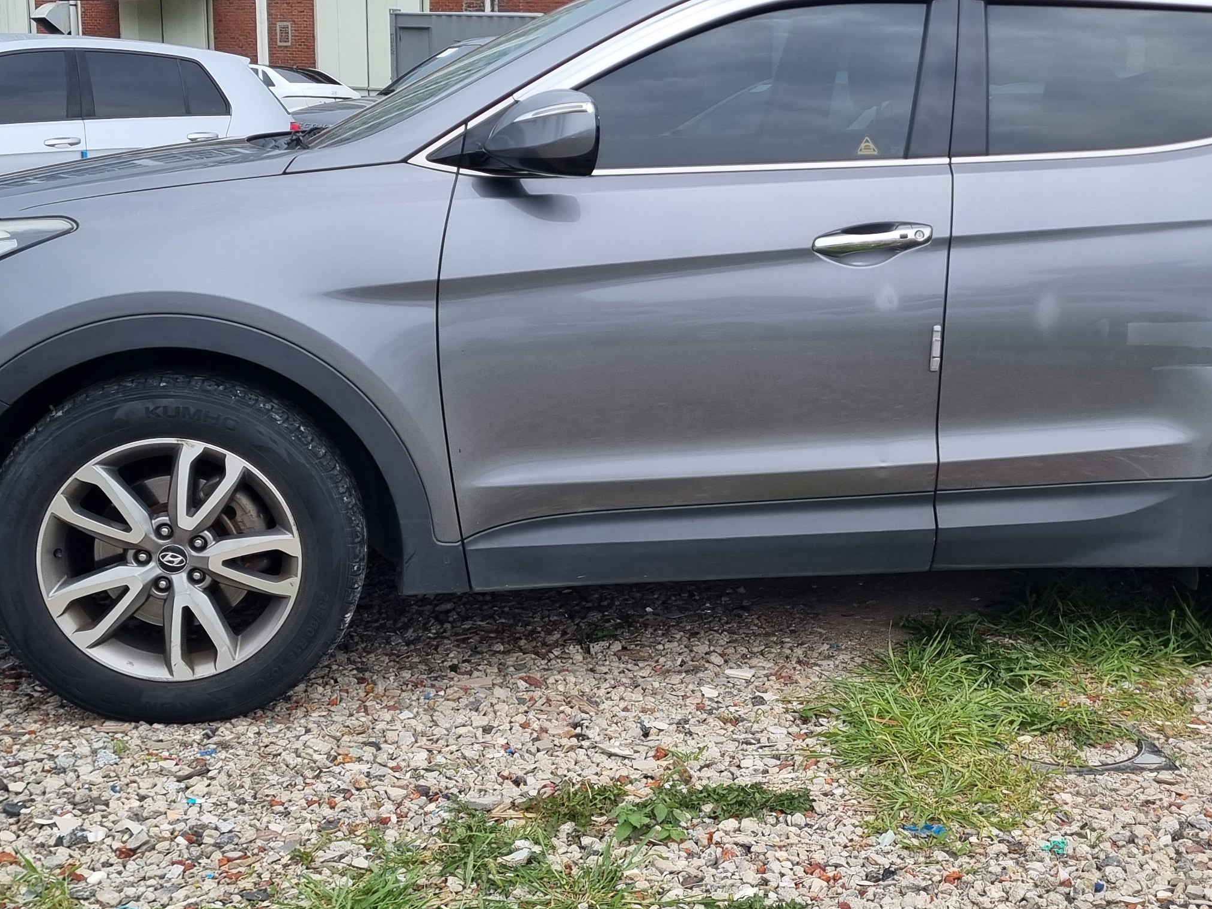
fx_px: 1821
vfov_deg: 28.0
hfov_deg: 36.6
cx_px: 750
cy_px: 437
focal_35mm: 52
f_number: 1.8
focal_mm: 5.4
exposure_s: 1/1952
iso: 50
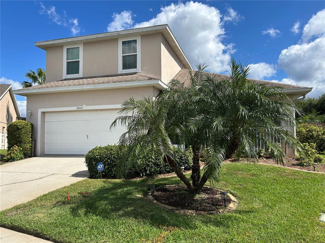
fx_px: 244
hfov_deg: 67.3
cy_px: 122
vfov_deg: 53.1
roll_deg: +0.6
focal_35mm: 26
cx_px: 162
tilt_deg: +3.7
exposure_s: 1/4444
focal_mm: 5.7
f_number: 1.5
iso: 50
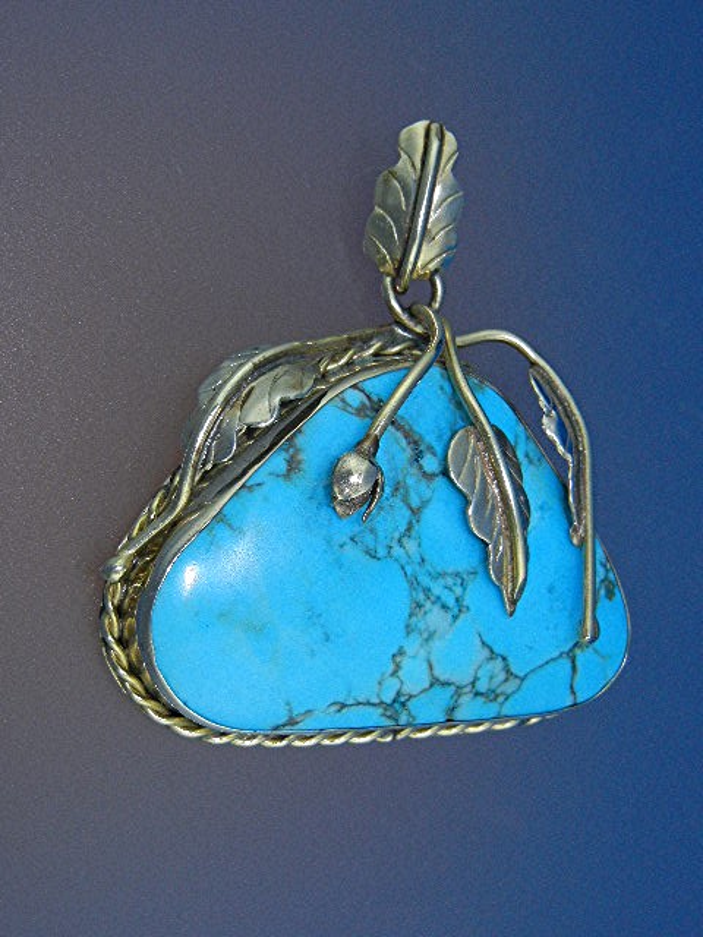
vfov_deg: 28.6
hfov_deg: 21.6
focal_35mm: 68
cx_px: 352
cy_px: 468
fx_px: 1841
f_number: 4.1
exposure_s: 1/30
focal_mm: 12.2
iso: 200
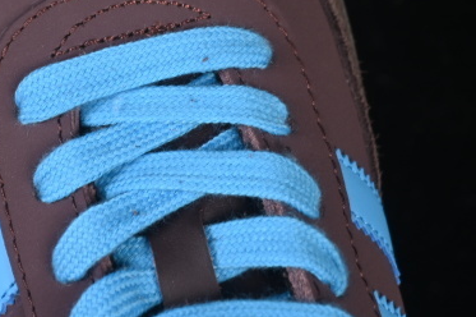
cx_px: 124
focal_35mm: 161
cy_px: -22
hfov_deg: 12.7
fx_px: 2127
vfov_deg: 8.4
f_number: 6.3
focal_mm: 50
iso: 160
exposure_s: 1/60
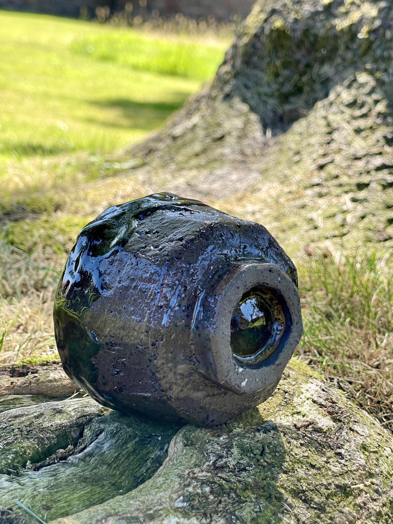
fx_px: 969
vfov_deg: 30.3
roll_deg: -7.9
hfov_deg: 22.9
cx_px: 196
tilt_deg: -12.4
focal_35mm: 64
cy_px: 262
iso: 20
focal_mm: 7.5
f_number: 2.2
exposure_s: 1/176
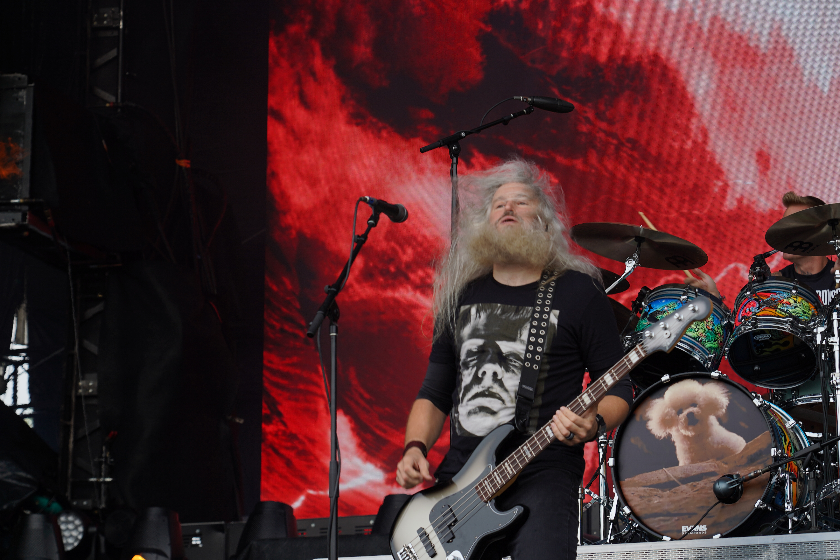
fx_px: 2450
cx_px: 420
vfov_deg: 13.0
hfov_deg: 19.5
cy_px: 280
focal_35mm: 105
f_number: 6.3
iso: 100
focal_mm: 105
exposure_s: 1/160
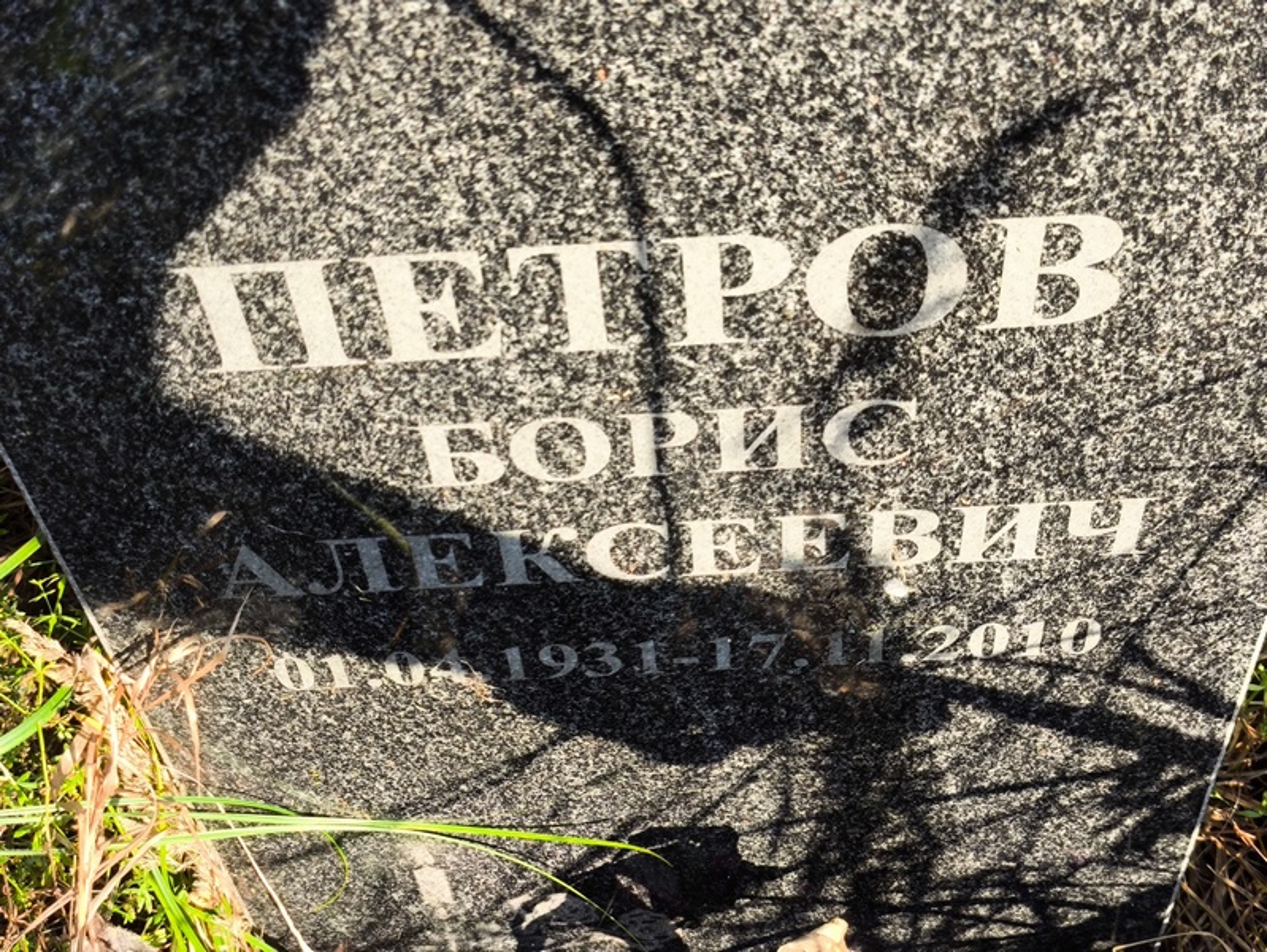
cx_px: 634
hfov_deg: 38.2
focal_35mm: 50
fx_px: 1831
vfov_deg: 29.1
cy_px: 476
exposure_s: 1/268
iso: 50
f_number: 1.7
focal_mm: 4.71
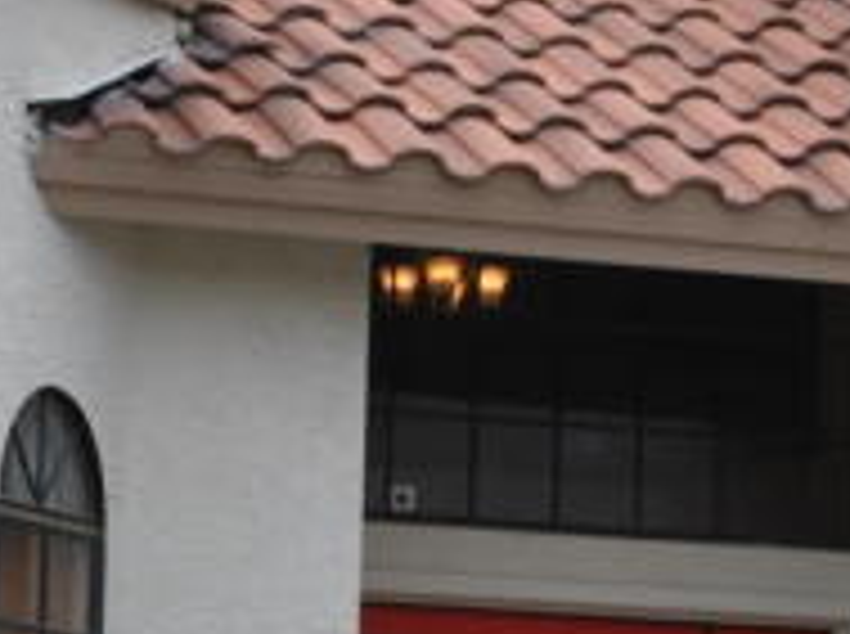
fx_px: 5588
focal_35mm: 228
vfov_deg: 6.5
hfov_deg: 8.7
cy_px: 283
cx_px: 306
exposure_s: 1/160
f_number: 6.3
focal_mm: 26
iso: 100
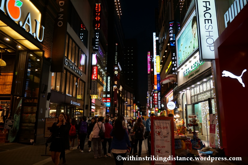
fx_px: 186
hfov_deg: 67.4
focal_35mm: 27
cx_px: 124
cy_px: 82
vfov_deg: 47.8
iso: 800
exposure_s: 1/160
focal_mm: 18
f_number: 4
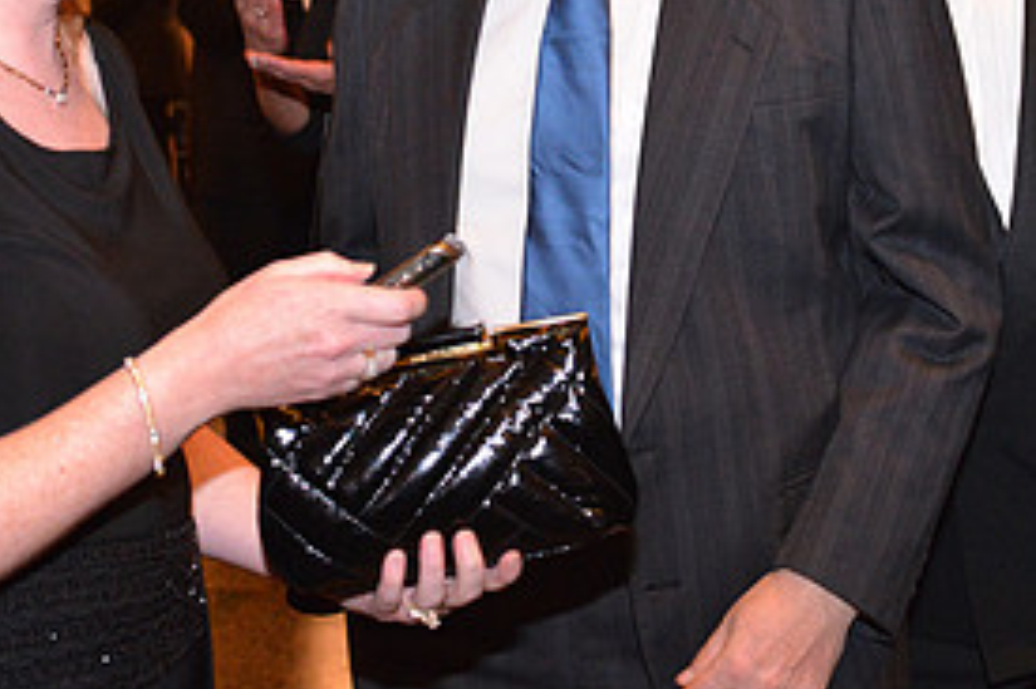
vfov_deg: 17.7
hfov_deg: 26.7
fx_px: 2186
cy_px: 92
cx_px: 550
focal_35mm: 76
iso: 4500
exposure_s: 1/60
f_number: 4
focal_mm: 36
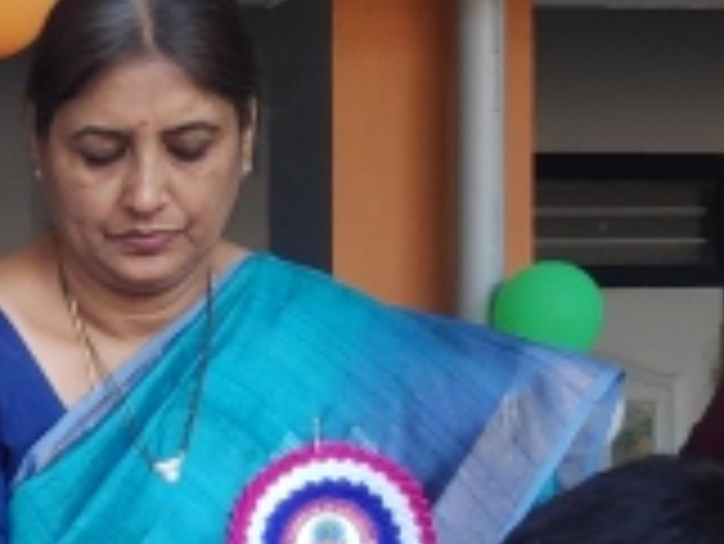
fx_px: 2658
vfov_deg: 10.9
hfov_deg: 13.1
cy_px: 980
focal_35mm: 127
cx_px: -782
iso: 102
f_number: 1.9
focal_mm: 3.94
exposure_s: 1/100
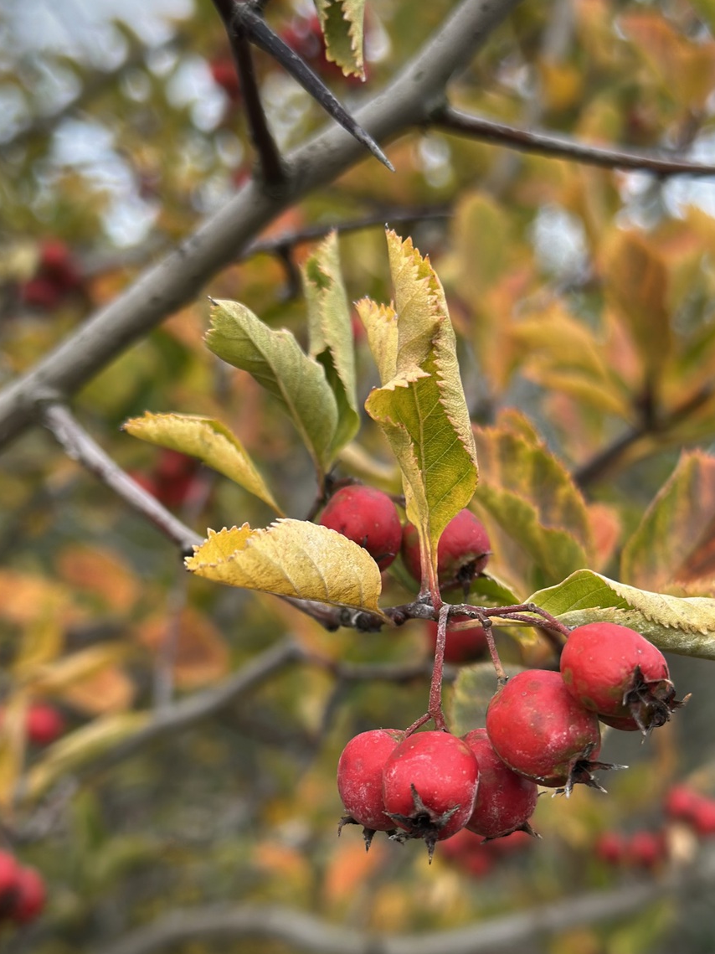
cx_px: 382
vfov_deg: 32.7
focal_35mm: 59
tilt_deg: +2.5
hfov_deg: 24.8
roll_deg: +6.7
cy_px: 539
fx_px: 1625
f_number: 1.78
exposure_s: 1/672
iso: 80
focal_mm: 6.86
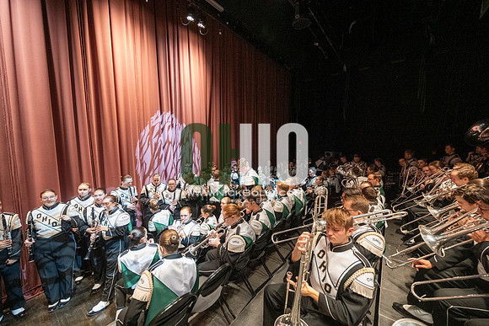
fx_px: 190
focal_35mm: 14
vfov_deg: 81.2
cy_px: 163
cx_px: 244
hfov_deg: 104.2
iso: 4000
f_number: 4
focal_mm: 14
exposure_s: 1/500
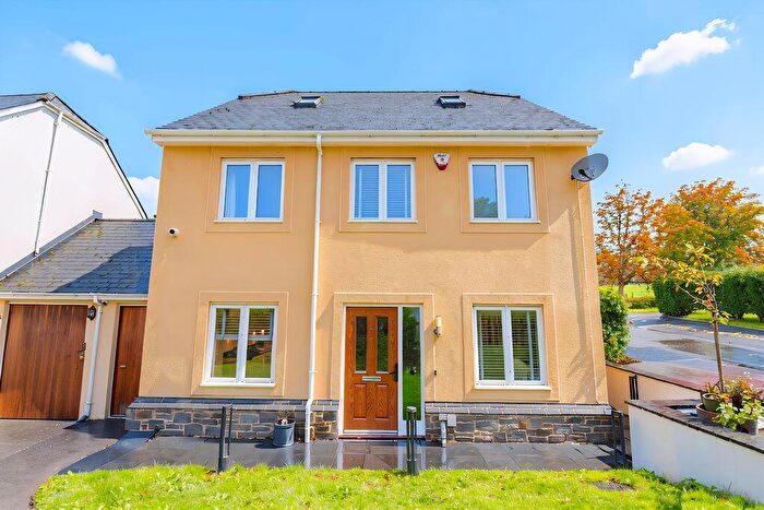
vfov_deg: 77.4
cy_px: 255
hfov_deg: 100.4
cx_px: 382
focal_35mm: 15
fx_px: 318
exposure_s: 1/250
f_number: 5.6
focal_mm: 10
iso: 320
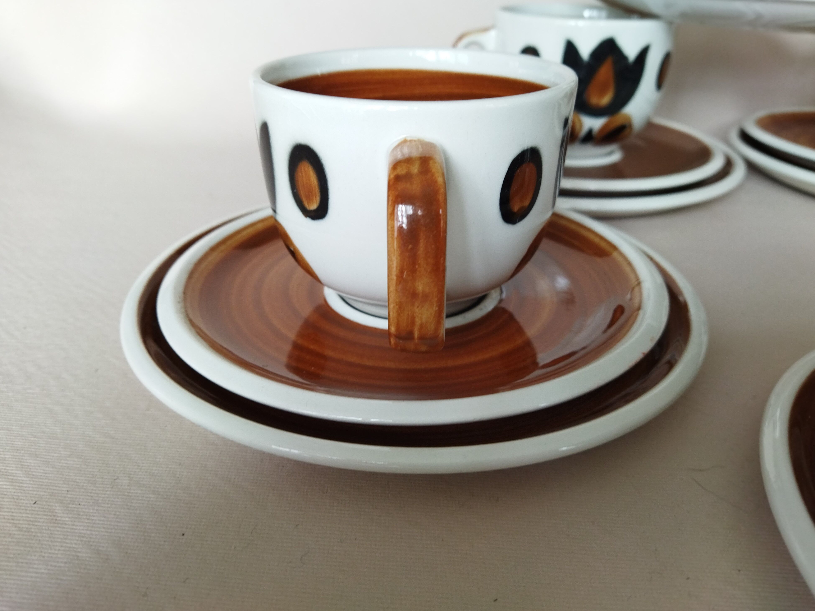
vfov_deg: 51.4
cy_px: 306
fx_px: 636
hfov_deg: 65.3
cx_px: 408
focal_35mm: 27
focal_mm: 4.71
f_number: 1.79
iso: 110
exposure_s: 1/50
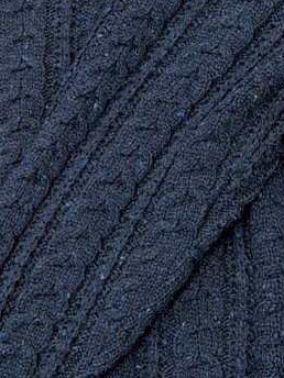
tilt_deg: -82.6
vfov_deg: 21.0
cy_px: 110
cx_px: -103
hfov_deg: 15.0
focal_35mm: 93
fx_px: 1017
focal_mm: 6.76
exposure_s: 1/111
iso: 320
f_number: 1.78
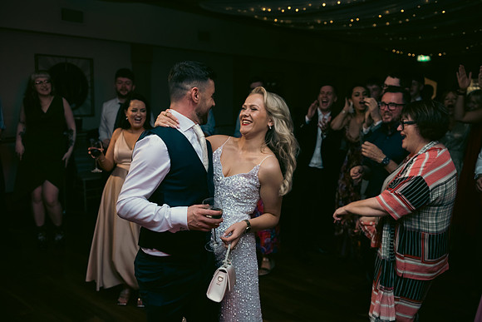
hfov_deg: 55.8
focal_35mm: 34
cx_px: 241
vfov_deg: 38.9
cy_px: 161
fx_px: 455
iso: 800
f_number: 3.5
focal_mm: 34
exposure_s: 1/160
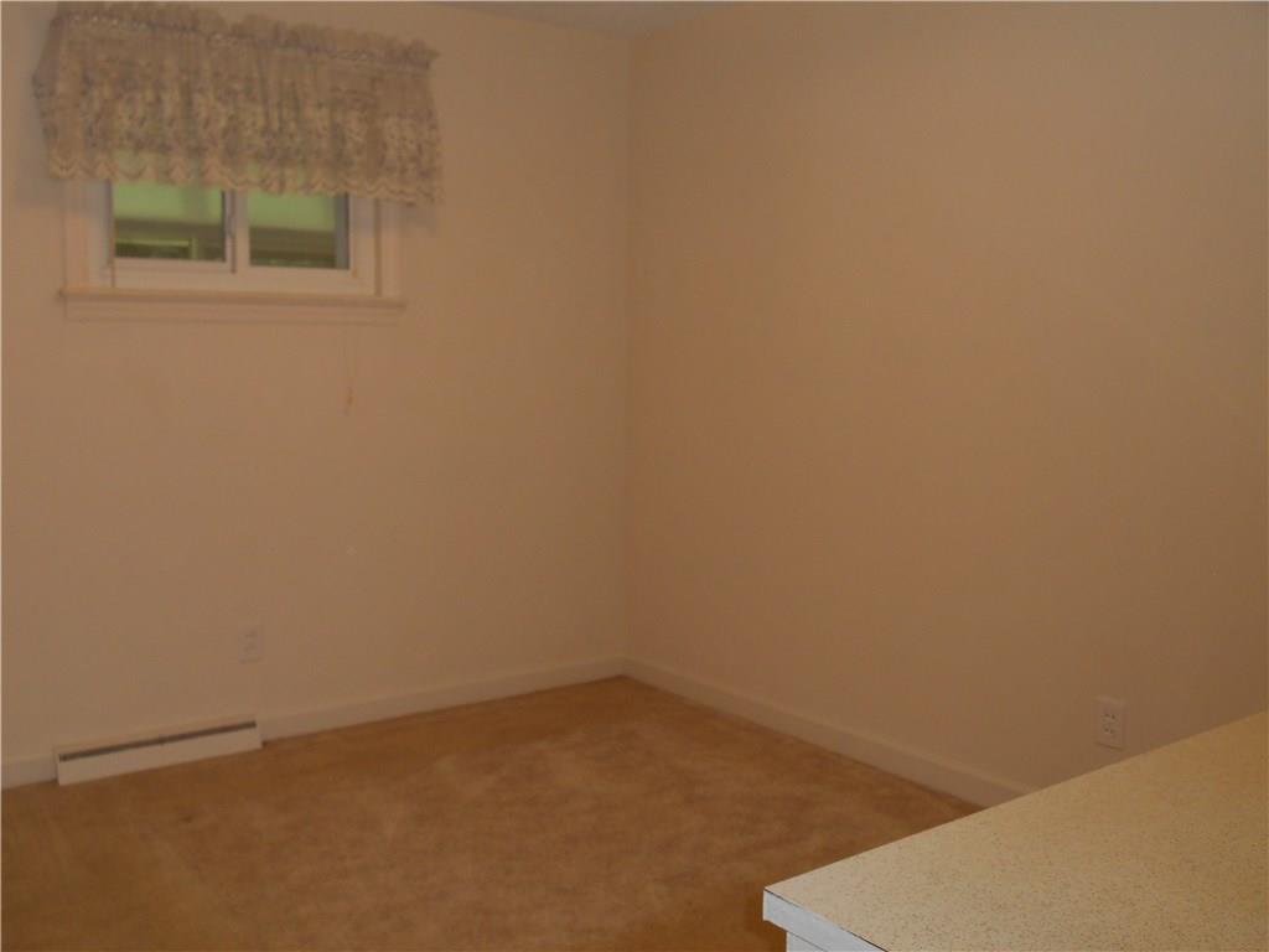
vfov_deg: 40.7
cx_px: 634
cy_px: 476
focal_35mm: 35
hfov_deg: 52.6
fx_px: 1283
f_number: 3.7
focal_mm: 6.3
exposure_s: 1/30
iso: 200
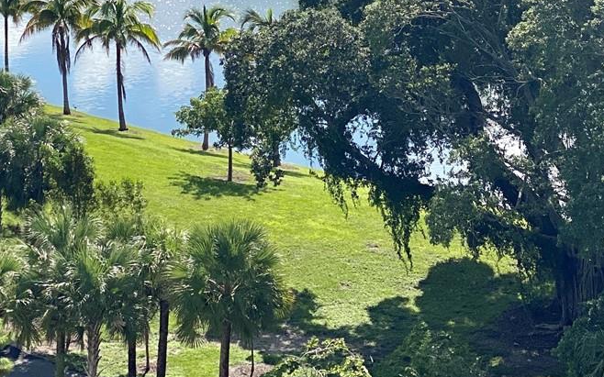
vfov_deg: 9.6
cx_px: 366
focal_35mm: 134
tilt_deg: -6.3
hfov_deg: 15.6
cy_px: -86
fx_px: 2205
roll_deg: +0.1
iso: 20
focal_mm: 6
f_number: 2
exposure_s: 1/2817
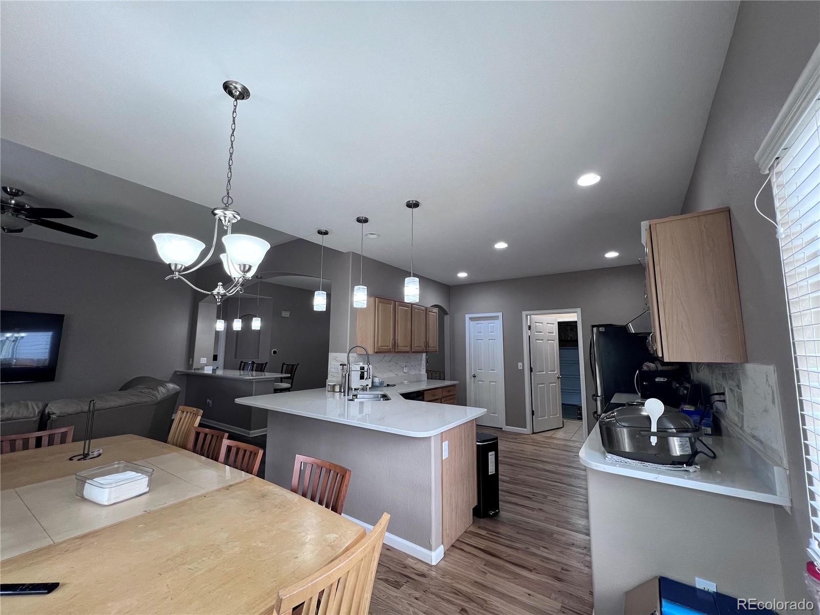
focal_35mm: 13
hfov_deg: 106.2
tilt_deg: +7.4
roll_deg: -0.6
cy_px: 308
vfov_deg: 89.9
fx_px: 308
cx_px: 410
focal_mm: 1.57
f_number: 1.8
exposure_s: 1/120
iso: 125
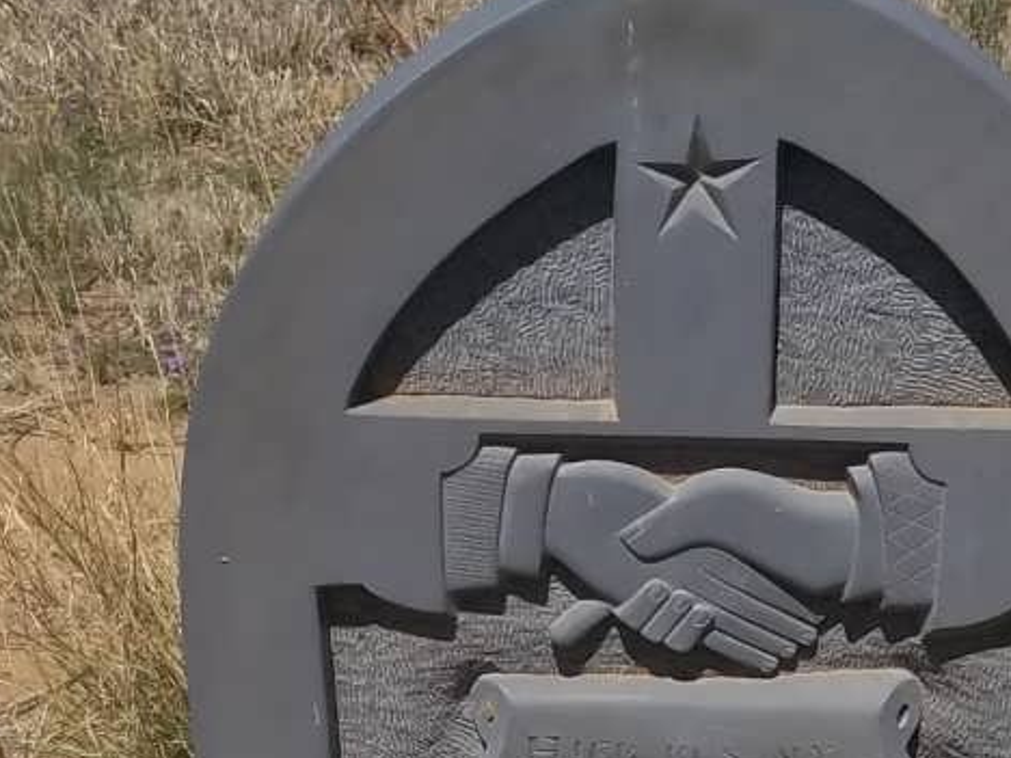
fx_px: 2395
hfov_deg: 23.7
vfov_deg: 17.1
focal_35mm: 82
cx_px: 689
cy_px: 948
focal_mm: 5.7
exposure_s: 1/800
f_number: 5.5
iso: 80
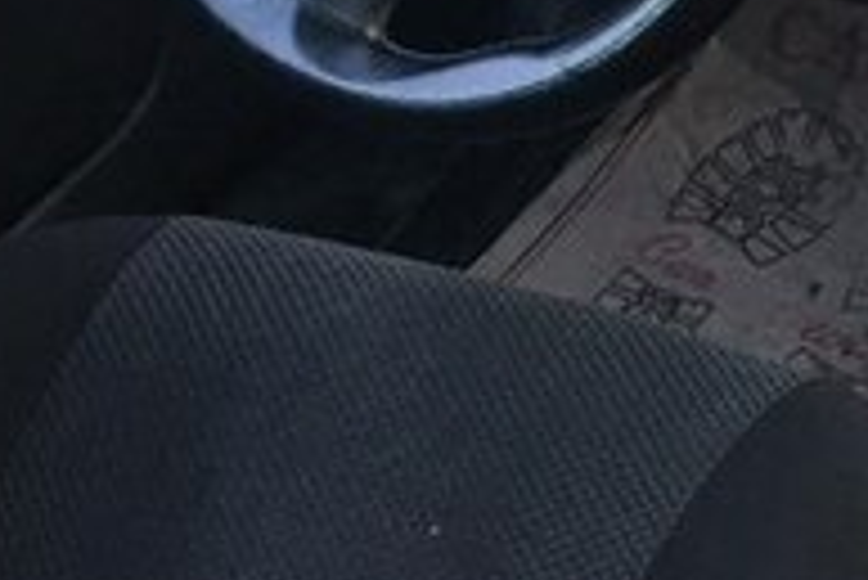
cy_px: -182
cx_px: 846
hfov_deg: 19.3
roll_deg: +2.0
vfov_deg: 12.9
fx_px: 2485
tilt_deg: -26.1
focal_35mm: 103
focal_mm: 4.15
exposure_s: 1/33
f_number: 2.2
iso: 50
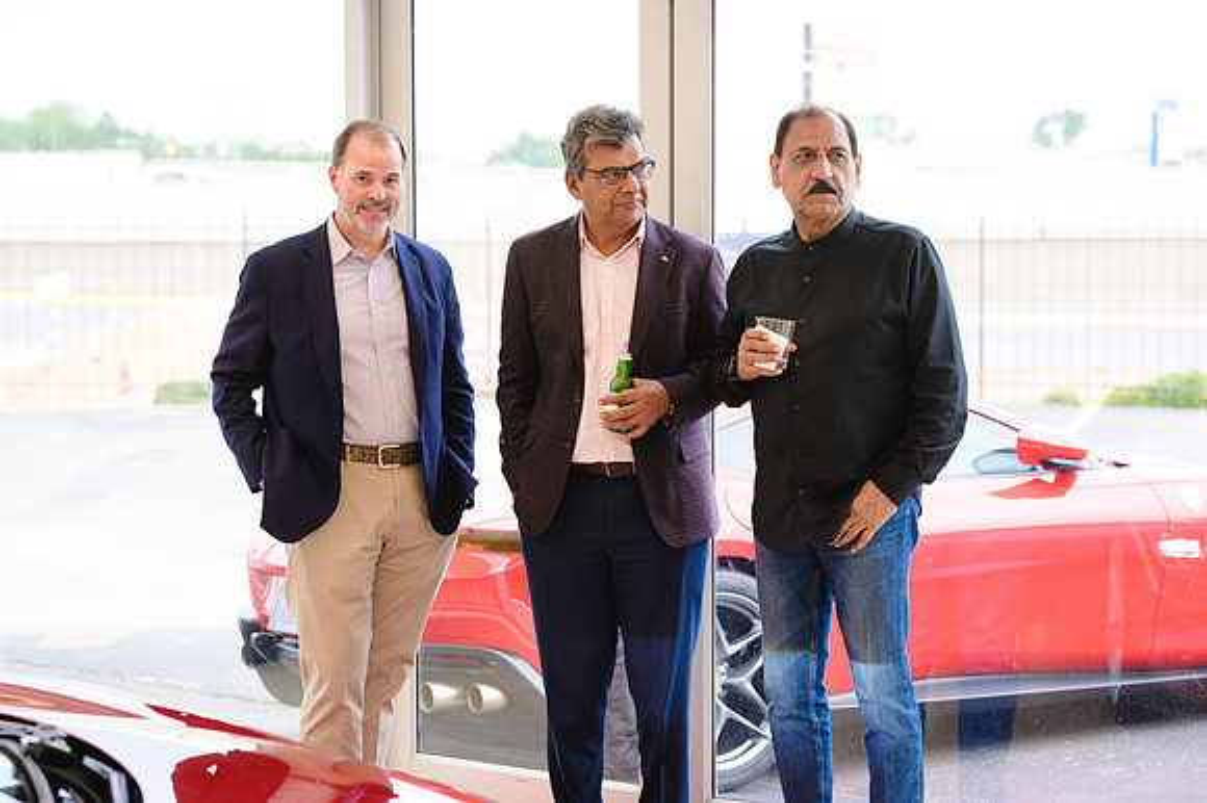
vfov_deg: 16.1
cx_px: 604
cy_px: 402
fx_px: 2848
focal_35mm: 85
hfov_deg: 23.9
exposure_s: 1/200
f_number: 4
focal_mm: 85
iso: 250
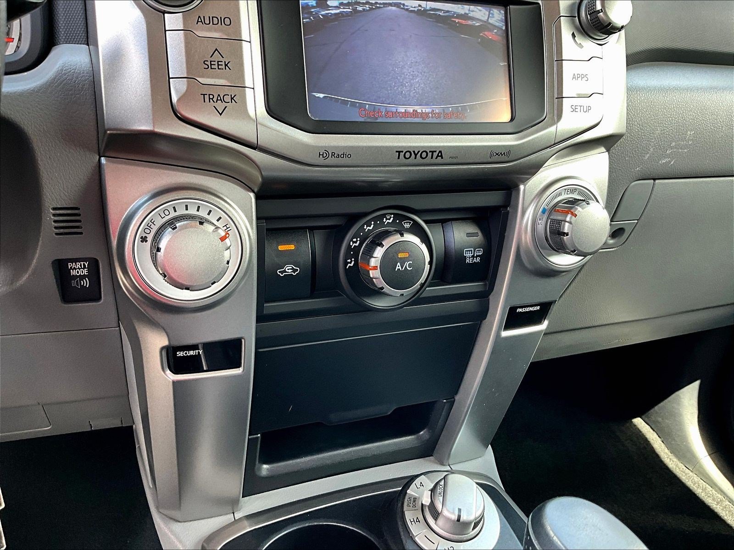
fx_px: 615
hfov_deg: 61.7
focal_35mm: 29
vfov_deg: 48.2
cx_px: 367
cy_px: 275
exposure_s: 1/88
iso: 64
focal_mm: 3
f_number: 1.8
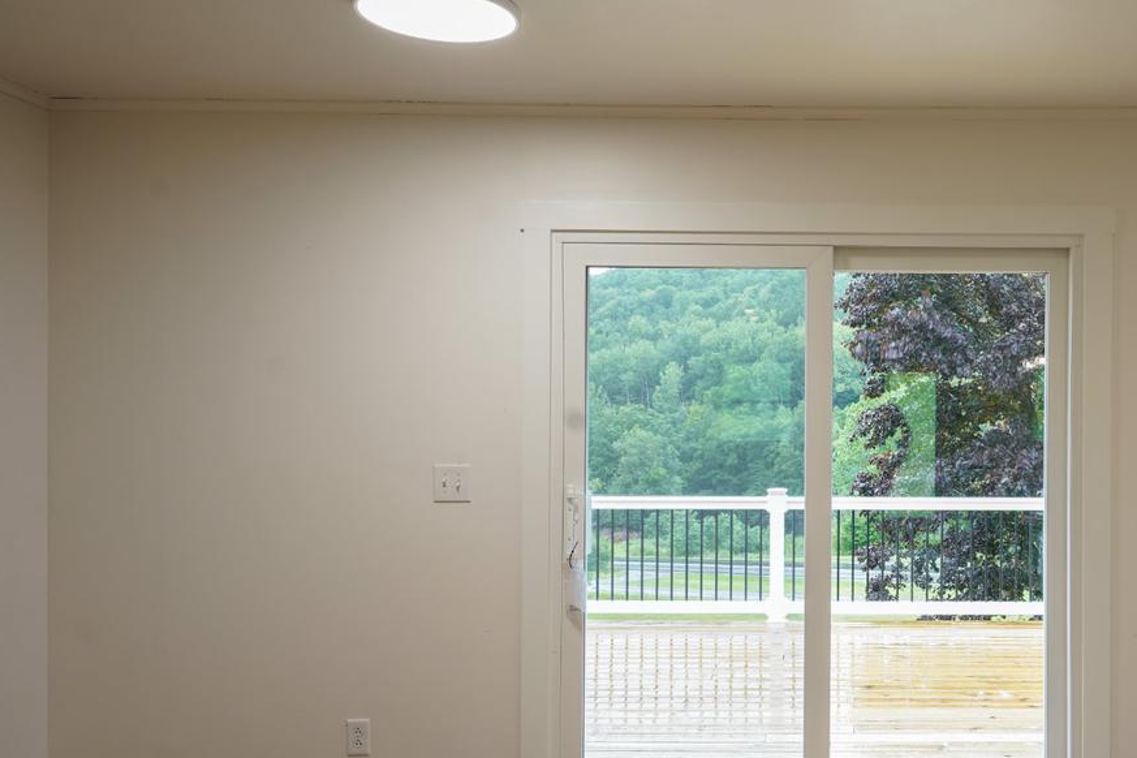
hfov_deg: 54.4
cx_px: 827
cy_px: 426
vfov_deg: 39.4
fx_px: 1058
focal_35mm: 33
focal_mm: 20.3
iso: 100
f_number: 8
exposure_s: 1/5
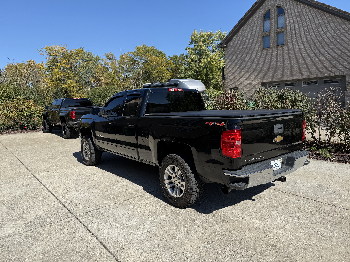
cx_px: 175
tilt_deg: -7.3
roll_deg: +2.5
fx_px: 243
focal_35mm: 24
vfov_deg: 56.8
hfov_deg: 71.6
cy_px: 131
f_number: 1.78
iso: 80
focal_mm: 6.76
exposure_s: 1/4673
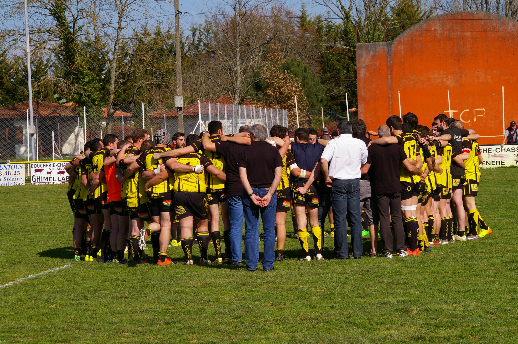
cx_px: 259
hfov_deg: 13.7
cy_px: 172
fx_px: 2156
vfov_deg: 9.1
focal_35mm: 150
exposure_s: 1/750
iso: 400
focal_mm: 100
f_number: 11
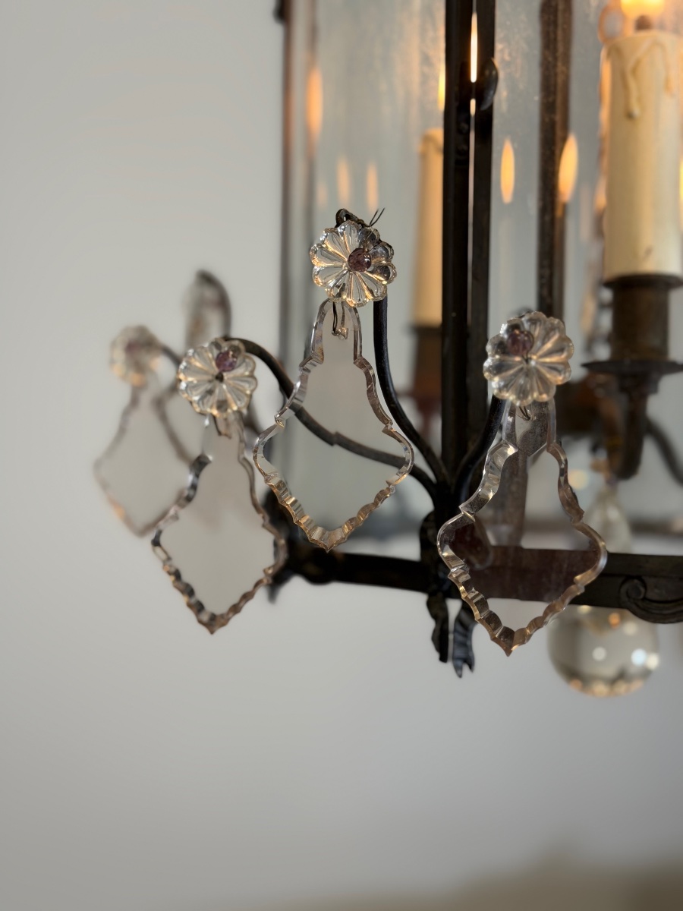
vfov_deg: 39.7
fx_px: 1263
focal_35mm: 48
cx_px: 342
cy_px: 456
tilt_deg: -1.1
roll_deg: -2.4
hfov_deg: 30.3
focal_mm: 6.76
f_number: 1.78
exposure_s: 1/50
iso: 80
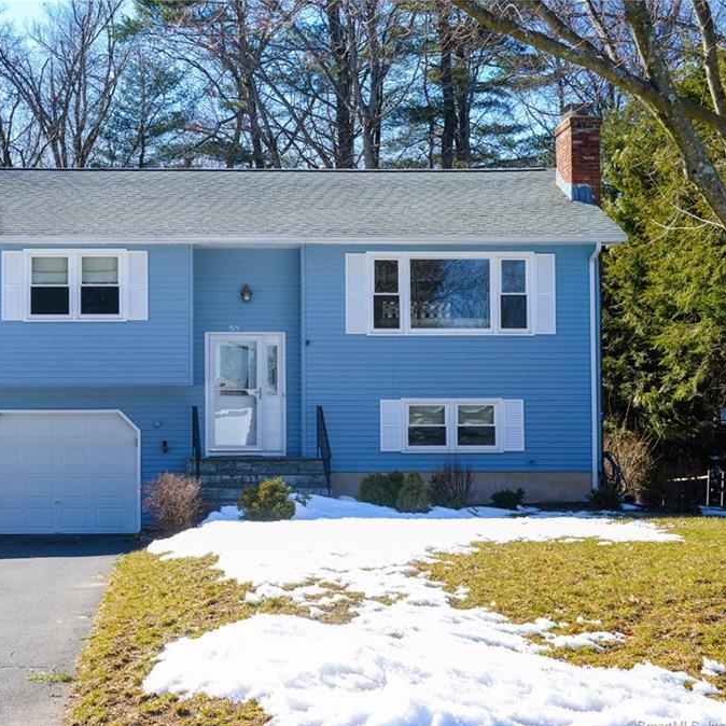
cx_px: 220
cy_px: 367
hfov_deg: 24.2
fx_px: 1685
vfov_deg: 24.3
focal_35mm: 71
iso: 1250
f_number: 11
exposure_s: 1/800
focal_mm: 55
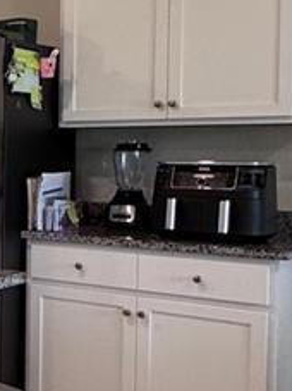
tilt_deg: -2.1
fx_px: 833
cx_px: -349
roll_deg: +0.1
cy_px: 176
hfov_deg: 14.9
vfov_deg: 26.3
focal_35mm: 74
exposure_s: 1/120
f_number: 2.2
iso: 200
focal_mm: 2.22
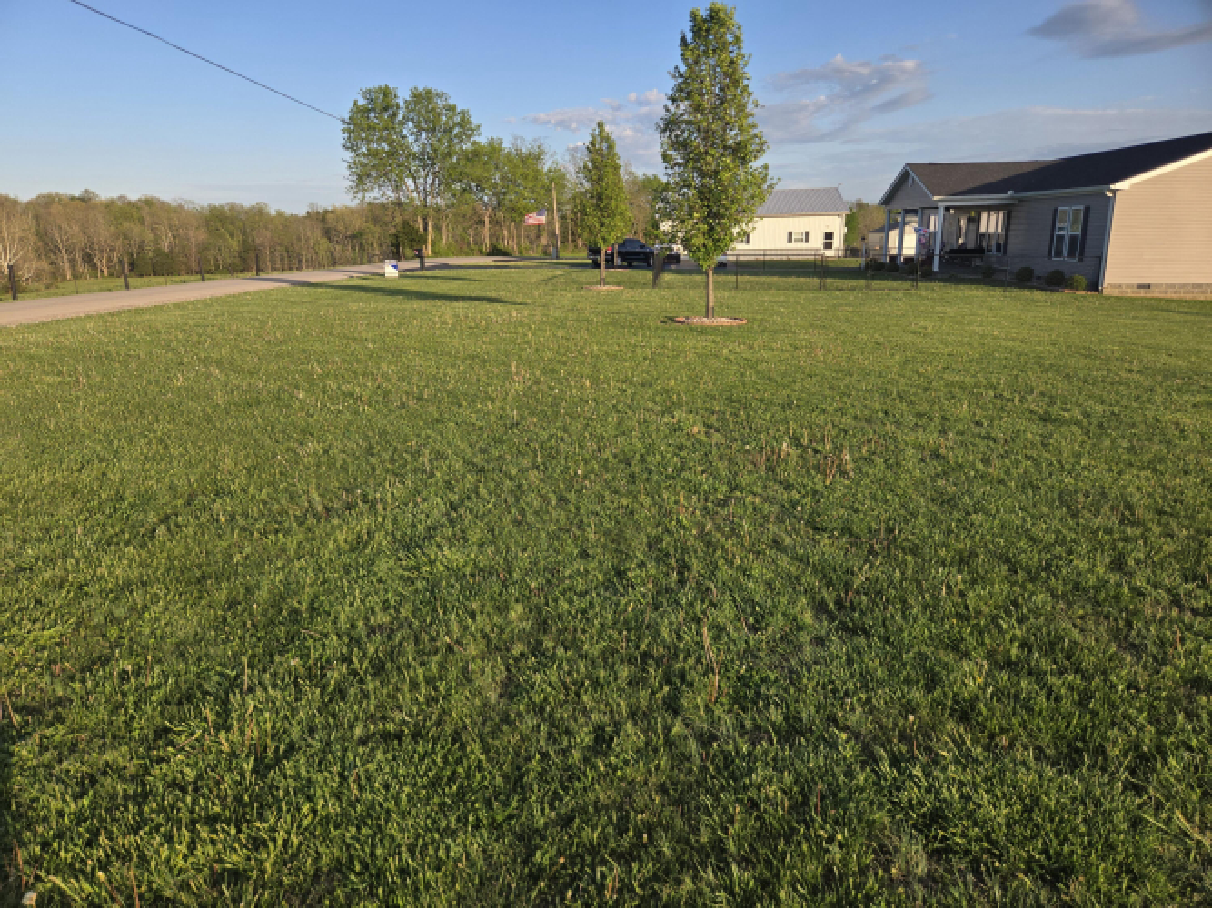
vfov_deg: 58.9
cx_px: 606
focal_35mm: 23
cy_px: 454
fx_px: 805
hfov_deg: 73.9
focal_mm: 5.4
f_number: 1.8
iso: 25
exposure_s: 1/904
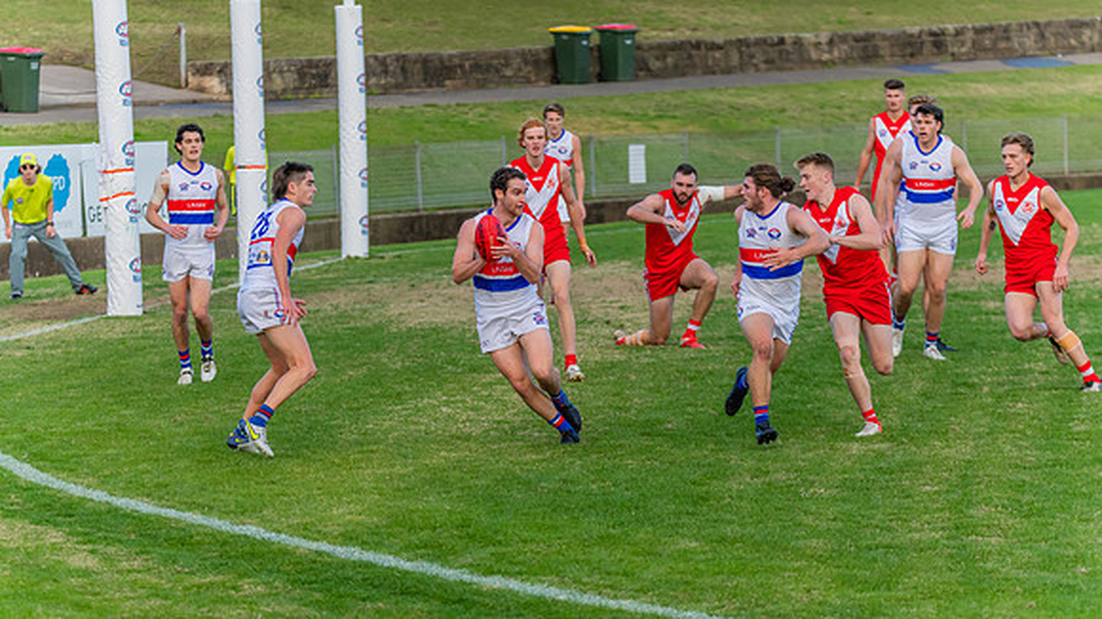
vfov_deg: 6.7
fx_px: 5273
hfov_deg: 11.9
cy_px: 367
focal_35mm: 180
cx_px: 546
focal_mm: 170
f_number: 5
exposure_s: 1/1600
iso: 1250
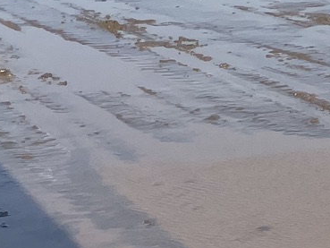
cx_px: 798
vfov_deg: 10.3
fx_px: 1345
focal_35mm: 141
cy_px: -56
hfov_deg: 11.5
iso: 32
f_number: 1.6
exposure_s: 1/4132
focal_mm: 4.2
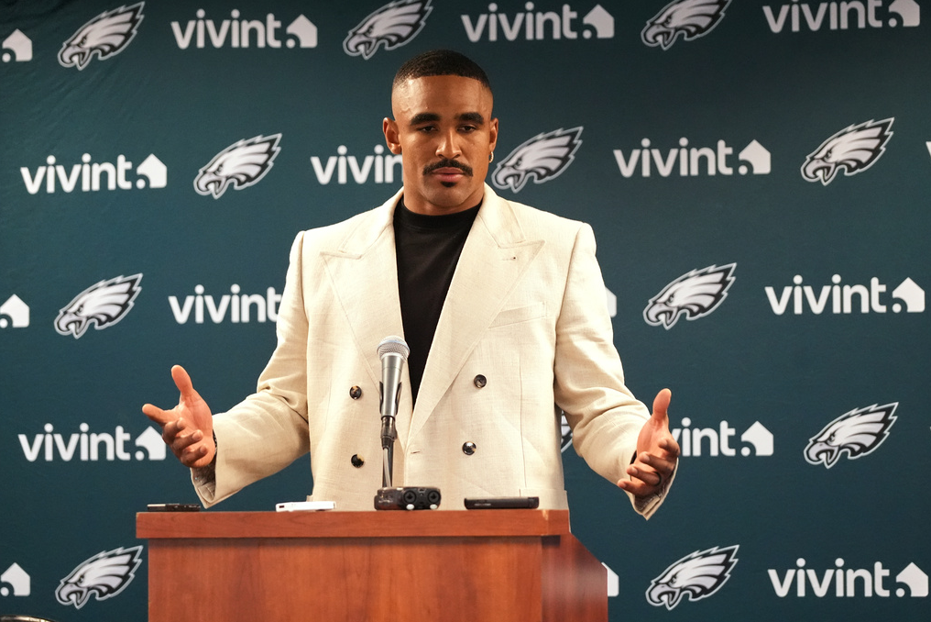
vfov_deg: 9.9
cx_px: 466
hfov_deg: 14.9
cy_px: 310
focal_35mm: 138
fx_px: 3570
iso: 6400
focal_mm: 137
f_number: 4
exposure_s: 1/200
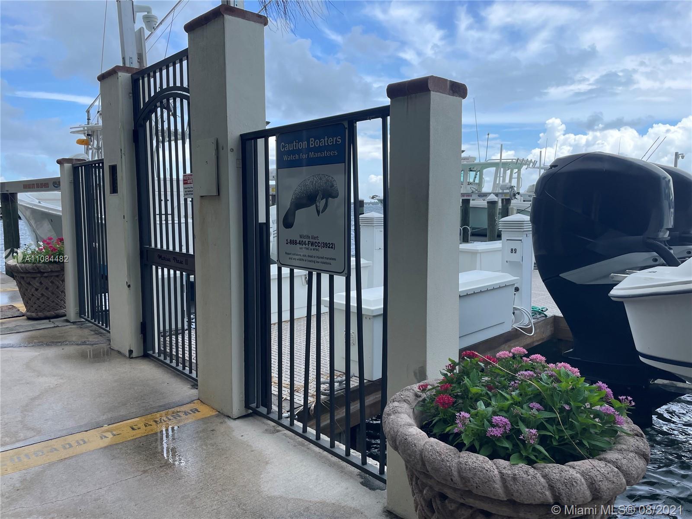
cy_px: 260
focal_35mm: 26
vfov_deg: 53.1
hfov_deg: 67.3
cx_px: 346
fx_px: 520
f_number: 1.6
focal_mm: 4.2
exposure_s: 1/1171
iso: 32
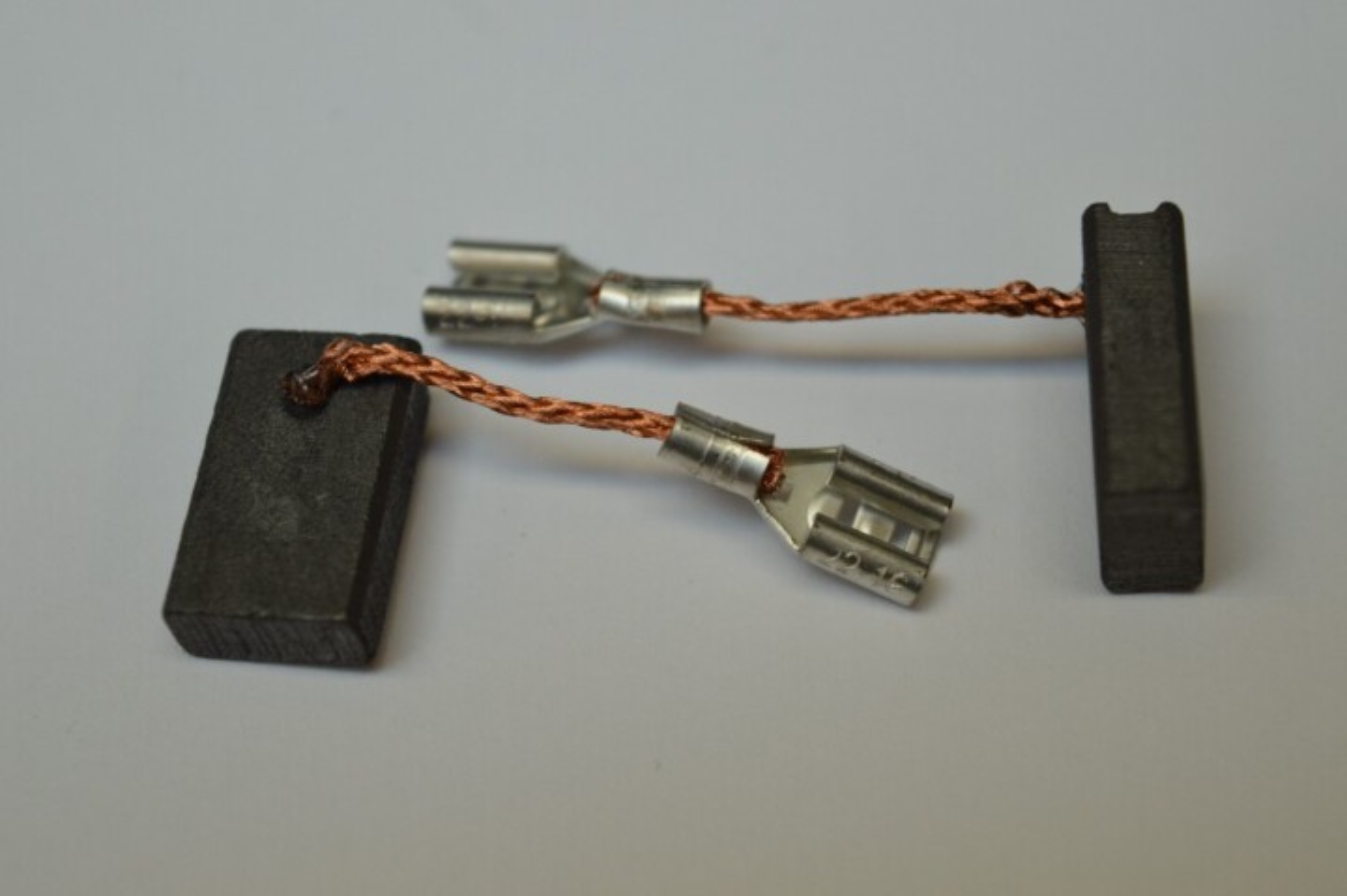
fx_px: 3085
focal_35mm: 82
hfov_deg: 24.6
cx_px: 674
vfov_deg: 16.5
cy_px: 448
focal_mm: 55
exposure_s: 1/125
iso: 360
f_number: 5.6
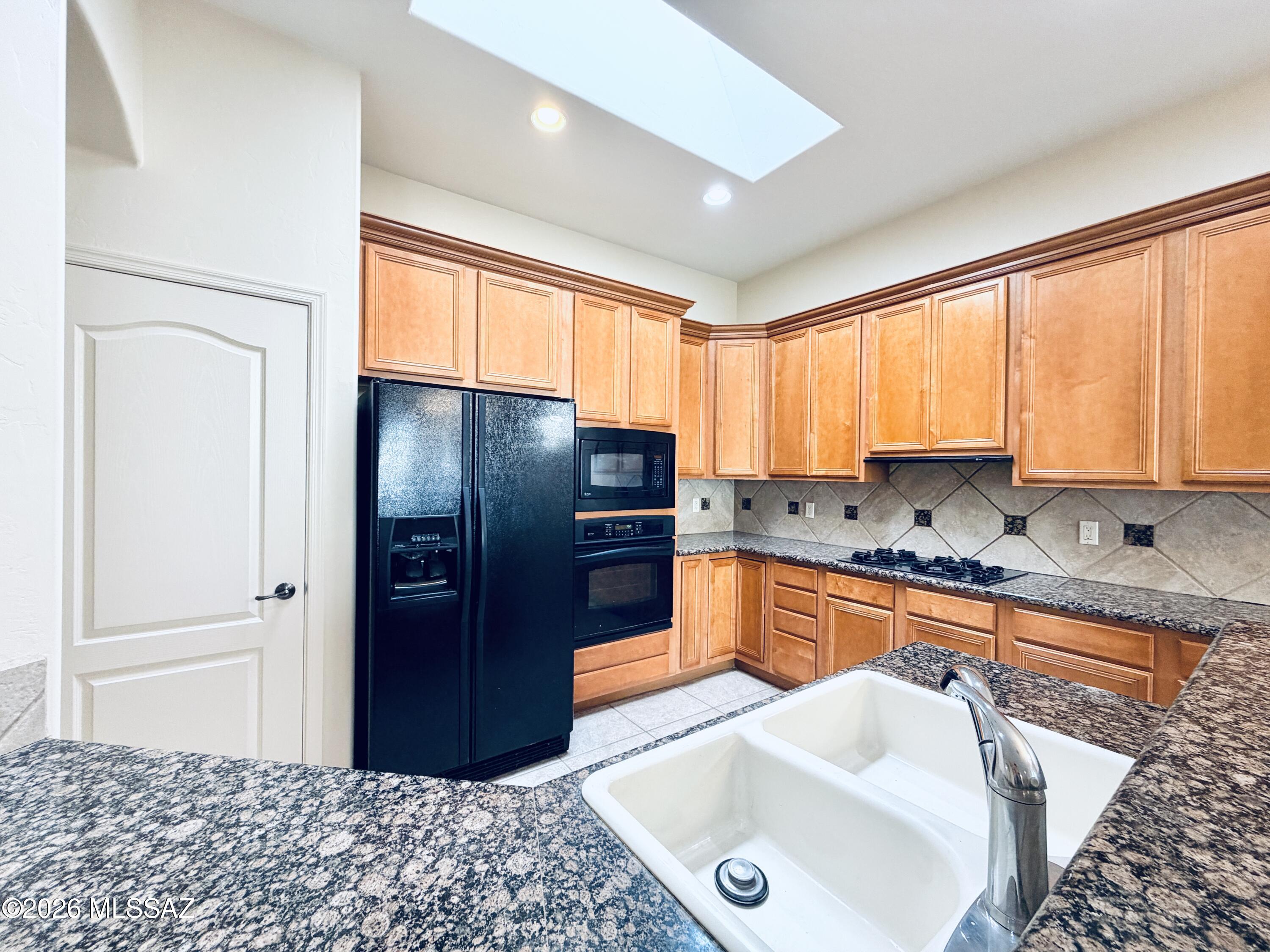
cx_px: 635
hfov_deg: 102.1
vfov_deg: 85.7
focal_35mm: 14
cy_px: 476
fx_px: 514
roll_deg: -1.3
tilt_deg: +1.6
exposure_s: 1/60
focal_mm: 2.22
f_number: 2.2
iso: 160
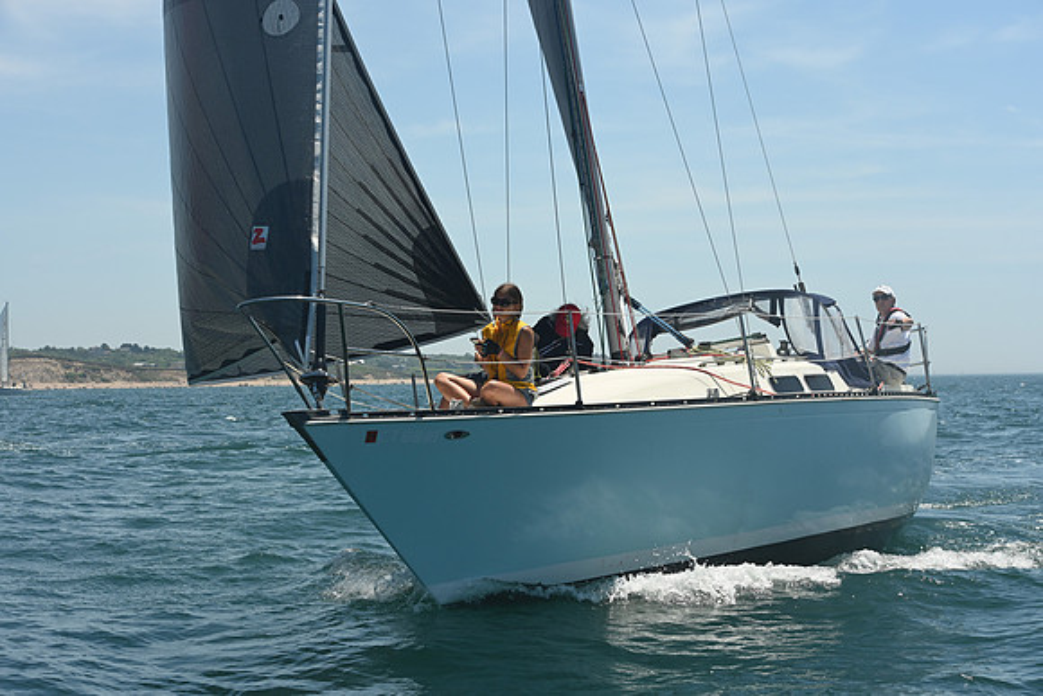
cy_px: 348
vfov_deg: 19.5
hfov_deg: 28.8
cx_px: 522
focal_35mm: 70
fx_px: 2028
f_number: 9
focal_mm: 70
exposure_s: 1/1000
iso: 320
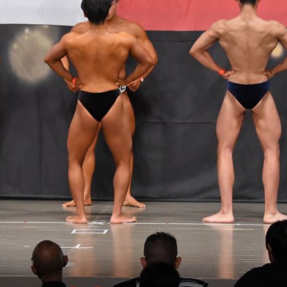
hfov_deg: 6.3
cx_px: 114
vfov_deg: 6.3
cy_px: 119
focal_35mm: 277
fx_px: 2598
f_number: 5.6
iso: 5000
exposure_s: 1/400
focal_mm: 116
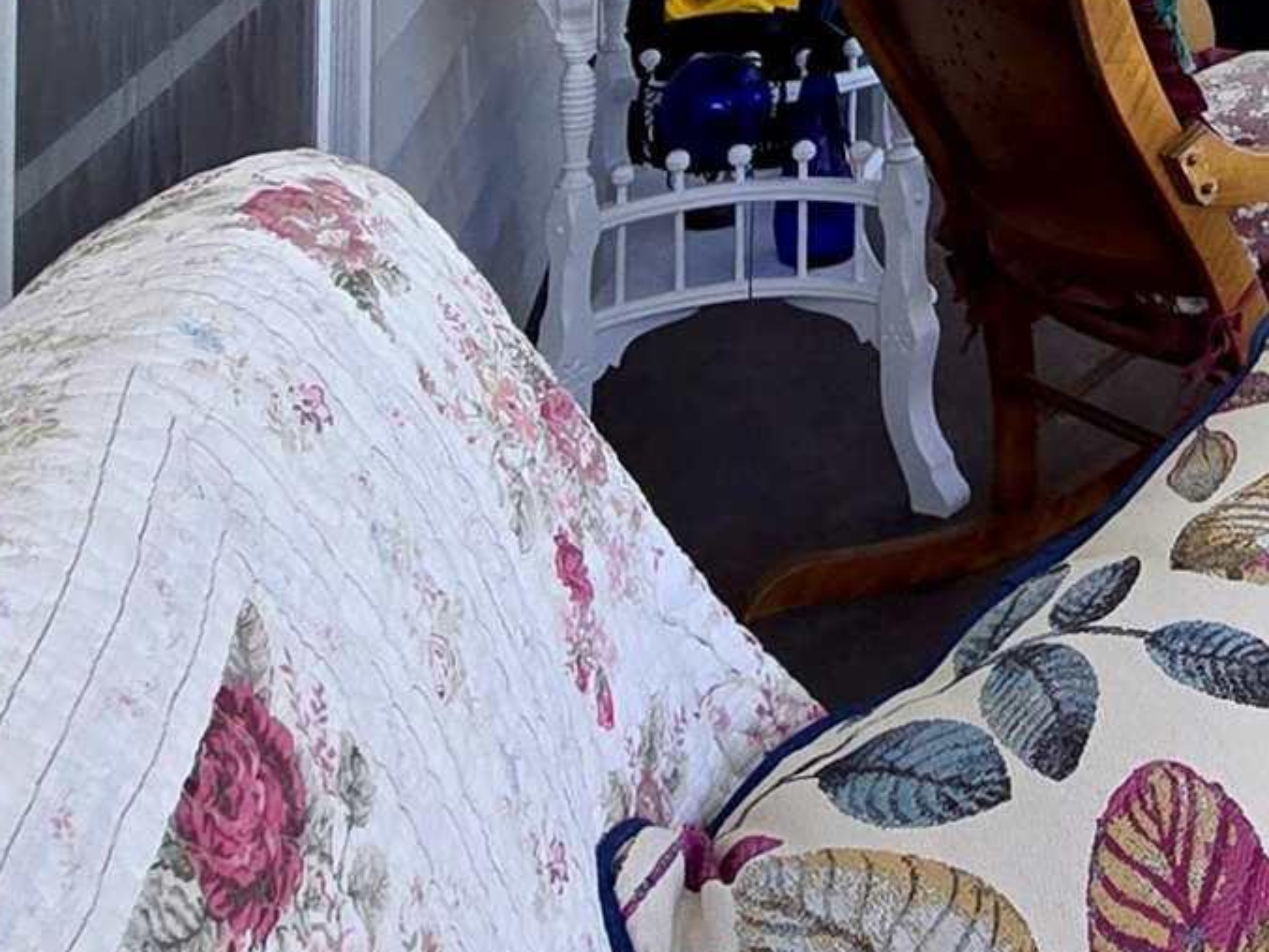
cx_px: 1601
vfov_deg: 20.2
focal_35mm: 59
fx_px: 2163
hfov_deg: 27.8
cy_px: -594
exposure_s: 1/577
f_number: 2.2
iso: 50
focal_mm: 2.2
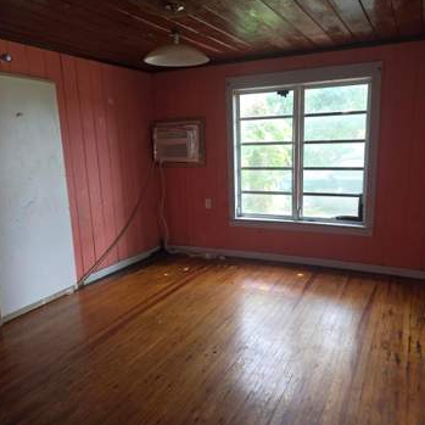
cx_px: 225
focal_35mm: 28
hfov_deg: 57.3
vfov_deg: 57.3
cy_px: 212
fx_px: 389
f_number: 1.8
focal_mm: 5.4
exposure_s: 1/60
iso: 100
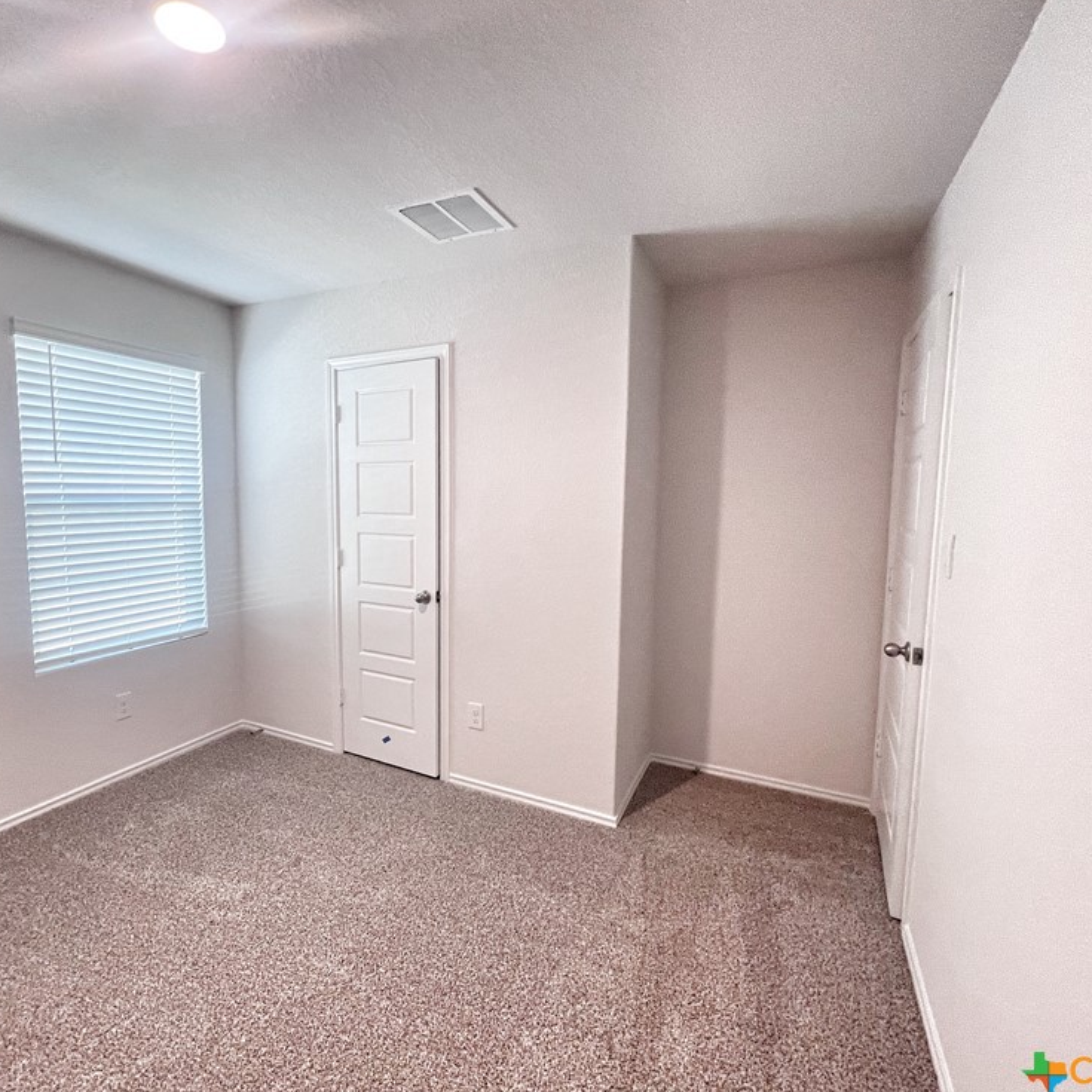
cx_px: 478
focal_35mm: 16
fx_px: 571
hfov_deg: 87.0
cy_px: 554
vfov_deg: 87.4
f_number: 1.8
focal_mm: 1.57
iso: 125
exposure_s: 1/60
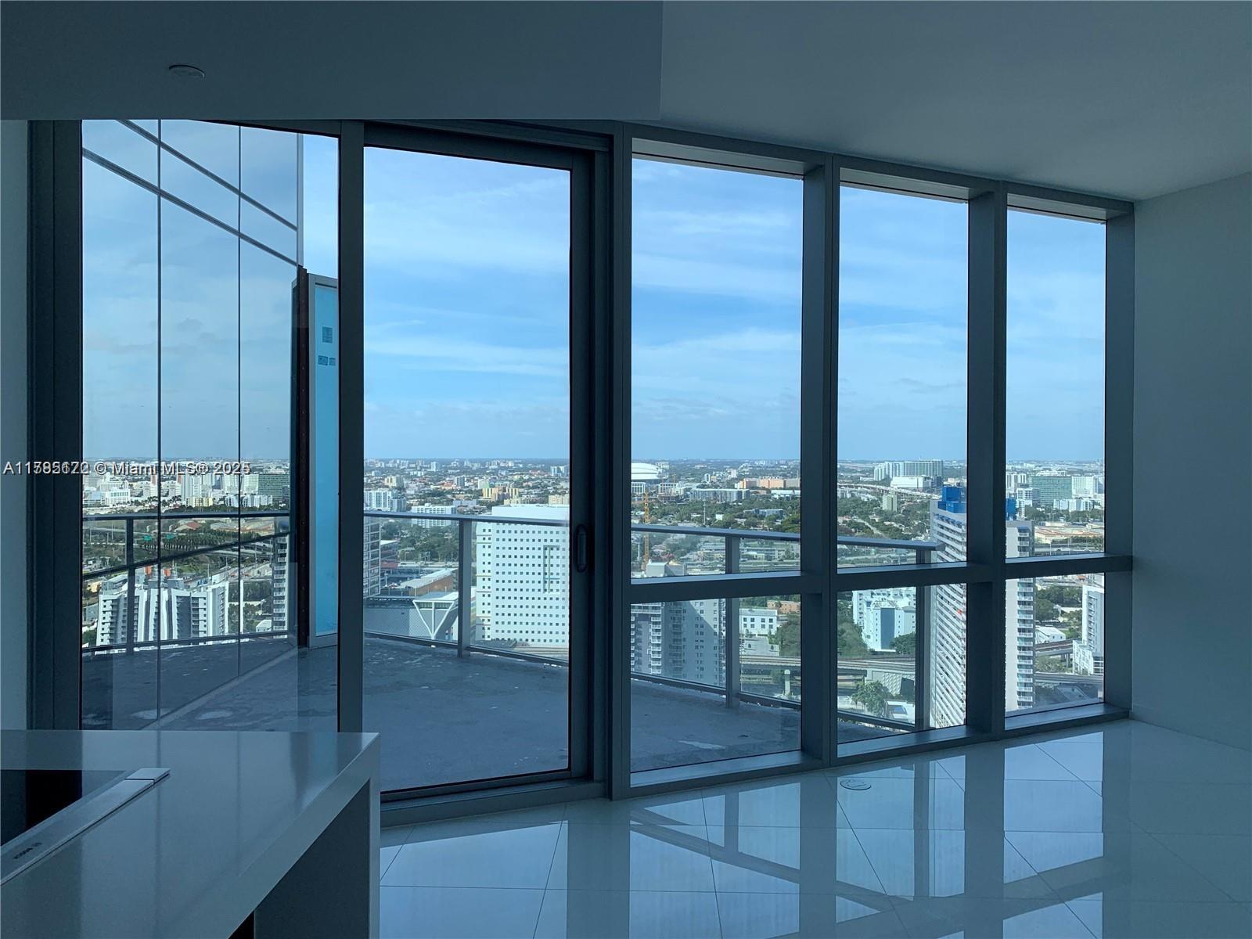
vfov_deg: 53.1
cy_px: 470
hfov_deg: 67.3
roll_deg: +0.1
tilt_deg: -0.7
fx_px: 940
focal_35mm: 26
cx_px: 626
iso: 25
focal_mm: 4.25
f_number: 1.8
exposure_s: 1/829
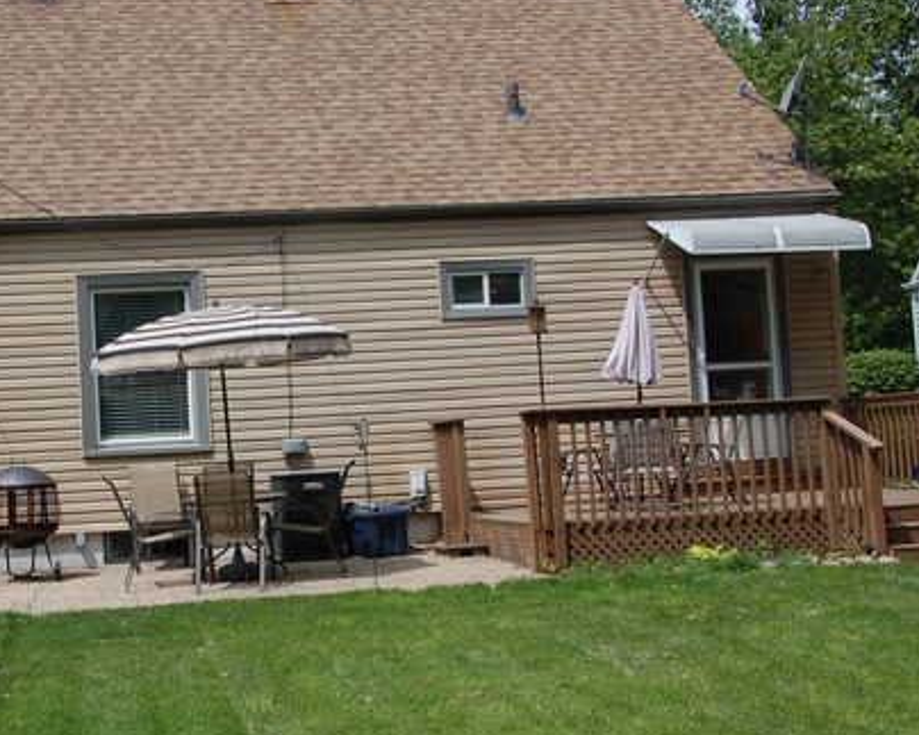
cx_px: 209
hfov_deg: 33.0
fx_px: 1516
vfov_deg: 27.2
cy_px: 360
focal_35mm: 56
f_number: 8
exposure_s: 1/250
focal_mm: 25
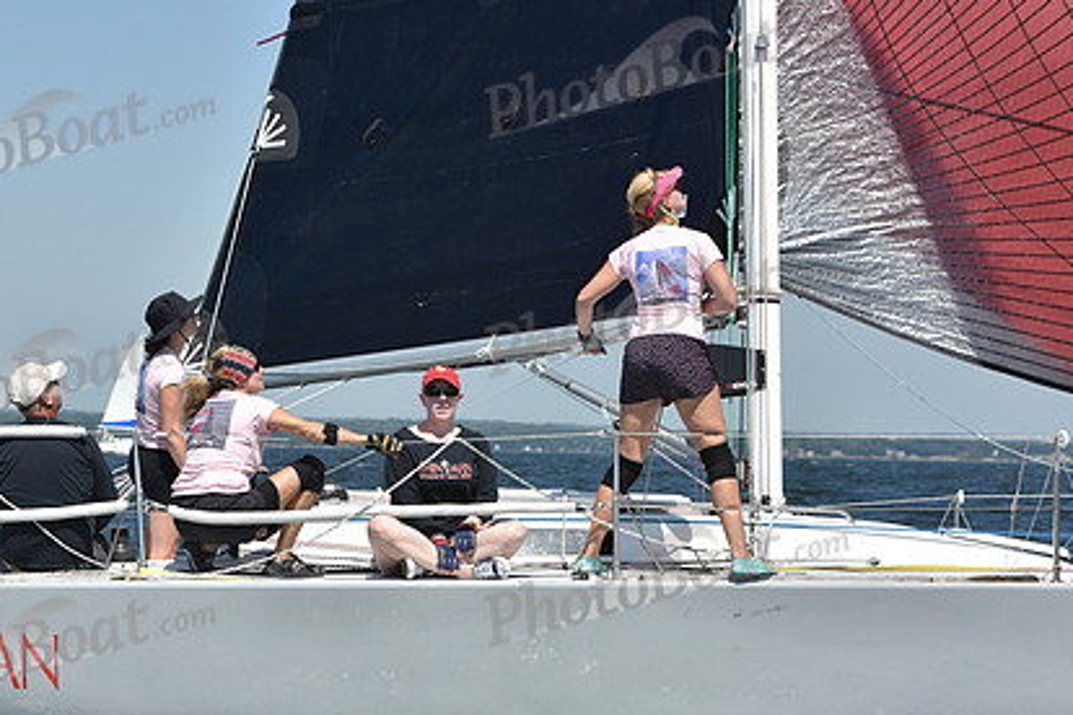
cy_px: 481
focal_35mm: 133
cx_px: 352
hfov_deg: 15.4
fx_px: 3964
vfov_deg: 10.3
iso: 250
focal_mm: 95
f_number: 8
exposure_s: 1/1250
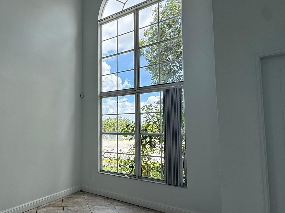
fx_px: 189
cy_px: 119
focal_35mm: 23
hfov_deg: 68.6
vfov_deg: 58.7
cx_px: 68
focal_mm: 2.22
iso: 64
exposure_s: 1/498
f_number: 2.2
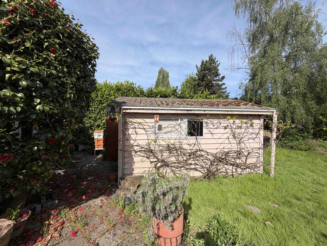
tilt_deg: -1.1
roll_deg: +1.2
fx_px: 132
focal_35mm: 14
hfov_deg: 102.1
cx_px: 164
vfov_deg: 85.7
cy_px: 123
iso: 20
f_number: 2.2
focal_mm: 2.22
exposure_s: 1/770
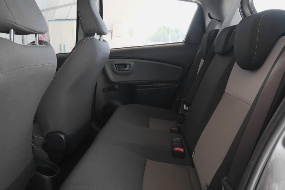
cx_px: 142
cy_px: 95
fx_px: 230
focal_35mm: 29
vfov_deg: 45.0
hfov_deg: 63.7
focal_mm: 19.2
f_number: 7.1
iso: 2000
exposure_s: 1/80
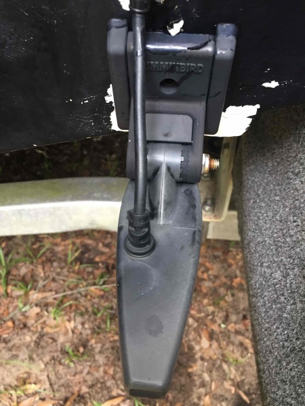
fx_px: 341
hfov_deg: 48.2
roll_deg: -4.1
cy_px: 203
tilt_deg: -40.3
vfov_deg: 61.7
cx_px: 152
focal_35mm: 29
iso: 80
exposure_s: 1/30
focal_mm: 4.15
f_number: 2.2
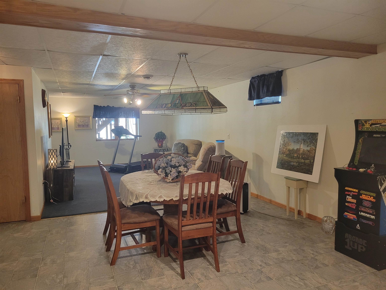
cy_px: 145
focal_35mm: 26
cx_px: 193
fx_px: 290
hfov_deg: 67.3
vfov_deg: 53.1
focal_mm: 5.4
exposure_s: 1/40
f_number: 1.8
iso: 320
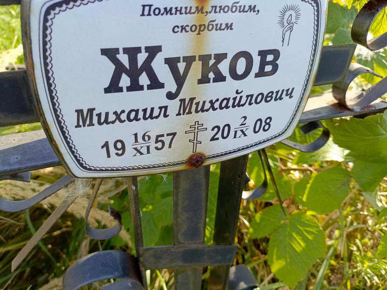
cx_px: 194
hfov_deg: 69.4
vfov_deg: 54.9
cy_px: 145
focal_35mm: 25
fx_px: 279
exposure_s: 1/191
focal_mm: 4.76
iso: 110
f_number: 1.69
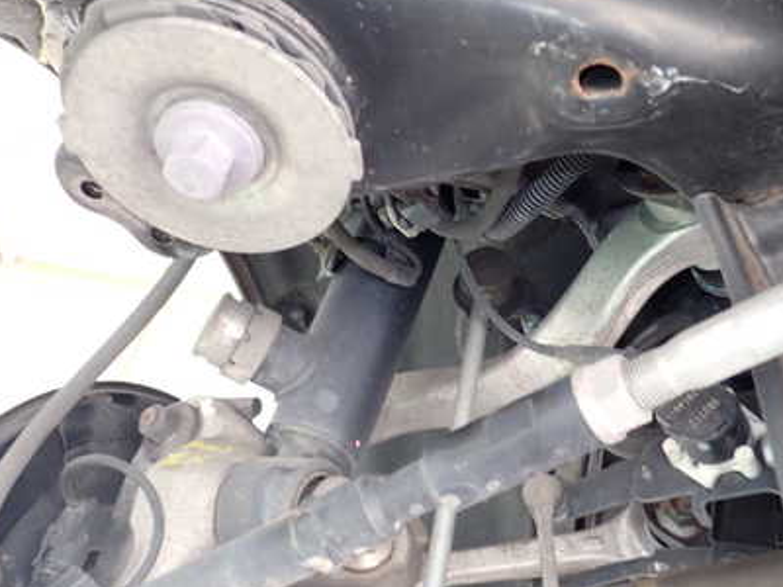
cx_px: 478
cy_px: 254
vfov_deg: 32.1
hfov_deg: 41.8
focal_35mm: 45
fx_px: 1018
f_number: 2.3
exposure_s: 1/40
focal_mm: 5.4
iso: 200
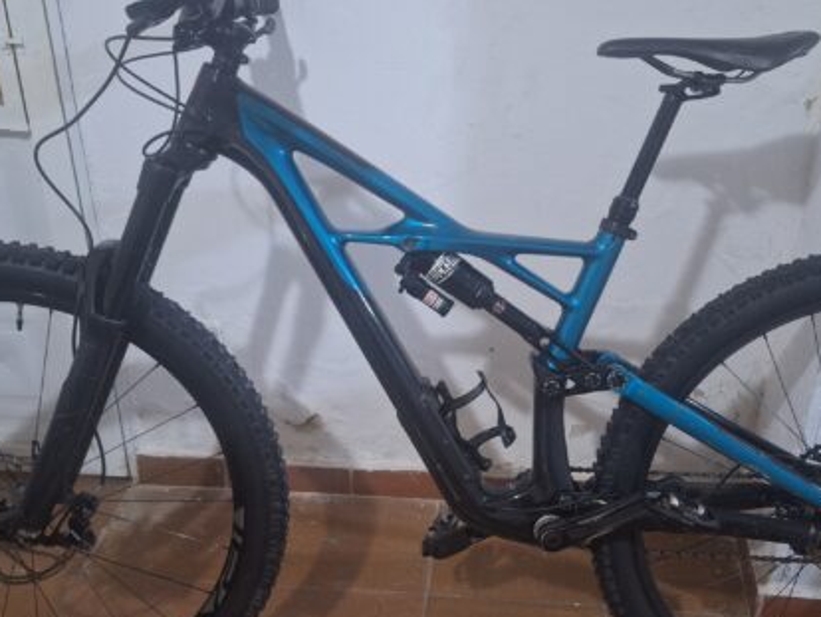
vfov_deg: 35.7
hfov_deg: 46.7
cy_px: 405
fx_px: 949
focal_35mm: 40
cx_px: 438
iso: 400
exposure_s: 1/20
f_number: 1.8
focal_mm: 5.54
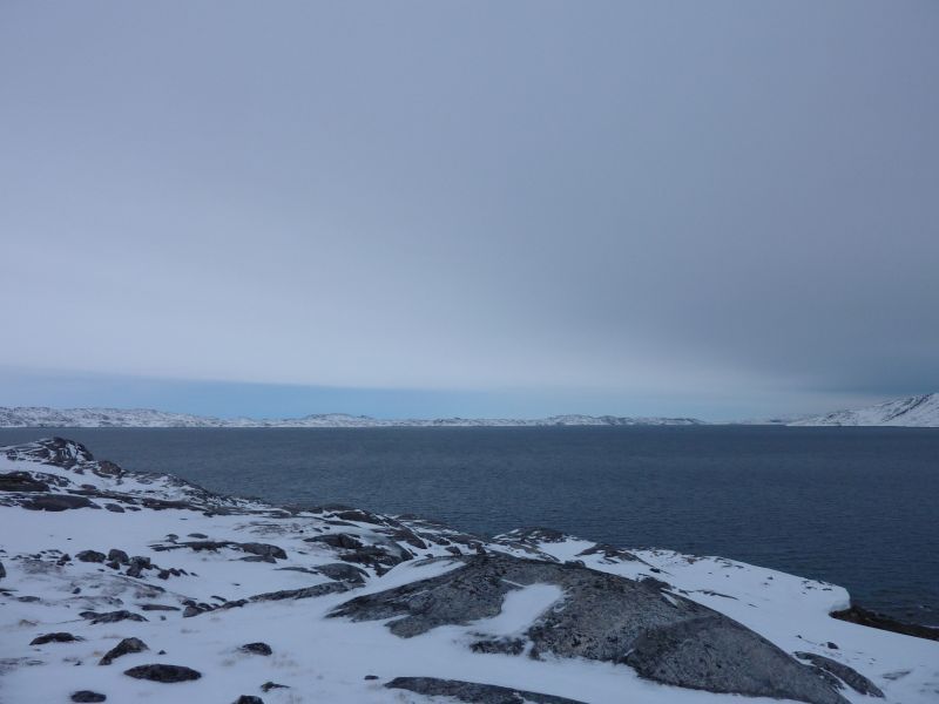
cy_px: 352
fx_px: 678
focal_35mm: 25
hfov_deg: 69.4
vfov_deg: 54.9
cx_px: 470
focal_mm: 4.1
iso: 80
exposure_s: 1/100
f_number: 3.5
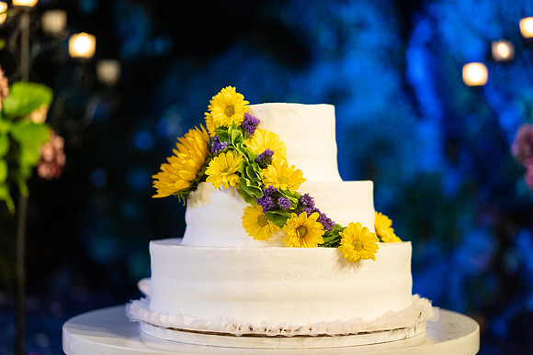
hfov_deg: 36.2
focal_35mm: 55
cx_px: 266
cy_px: 178
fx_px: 814
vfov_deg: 24.6
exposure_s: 1/125
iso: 2500
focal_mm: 55
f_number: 2
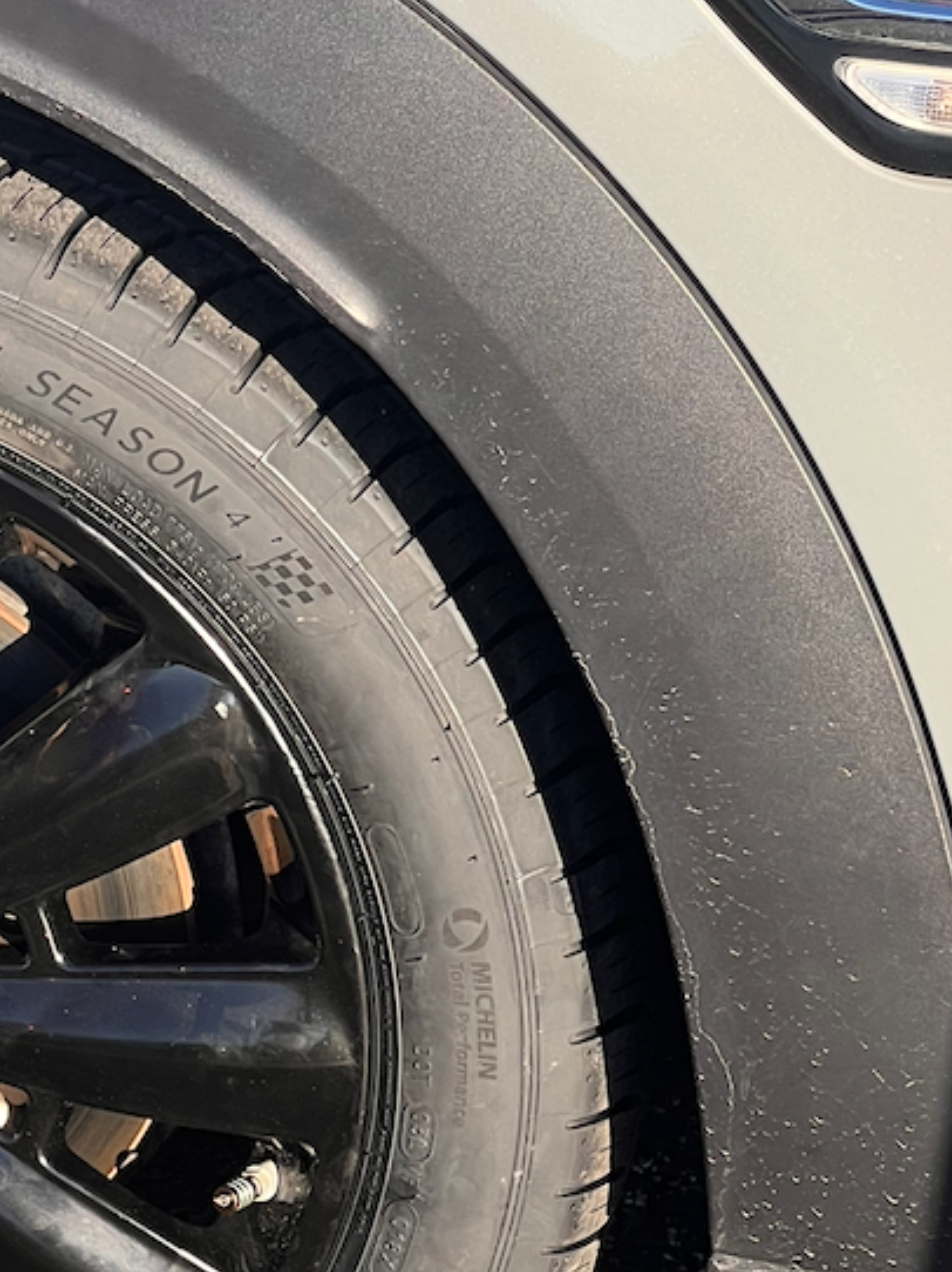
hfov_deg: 8.1
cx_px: -103
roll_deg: -2.1
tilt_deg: -21.4
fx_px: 6679
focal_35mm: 182
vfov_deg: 10.9
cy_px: 751
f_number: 2.8
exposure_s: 1/217
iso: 32
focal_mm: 9
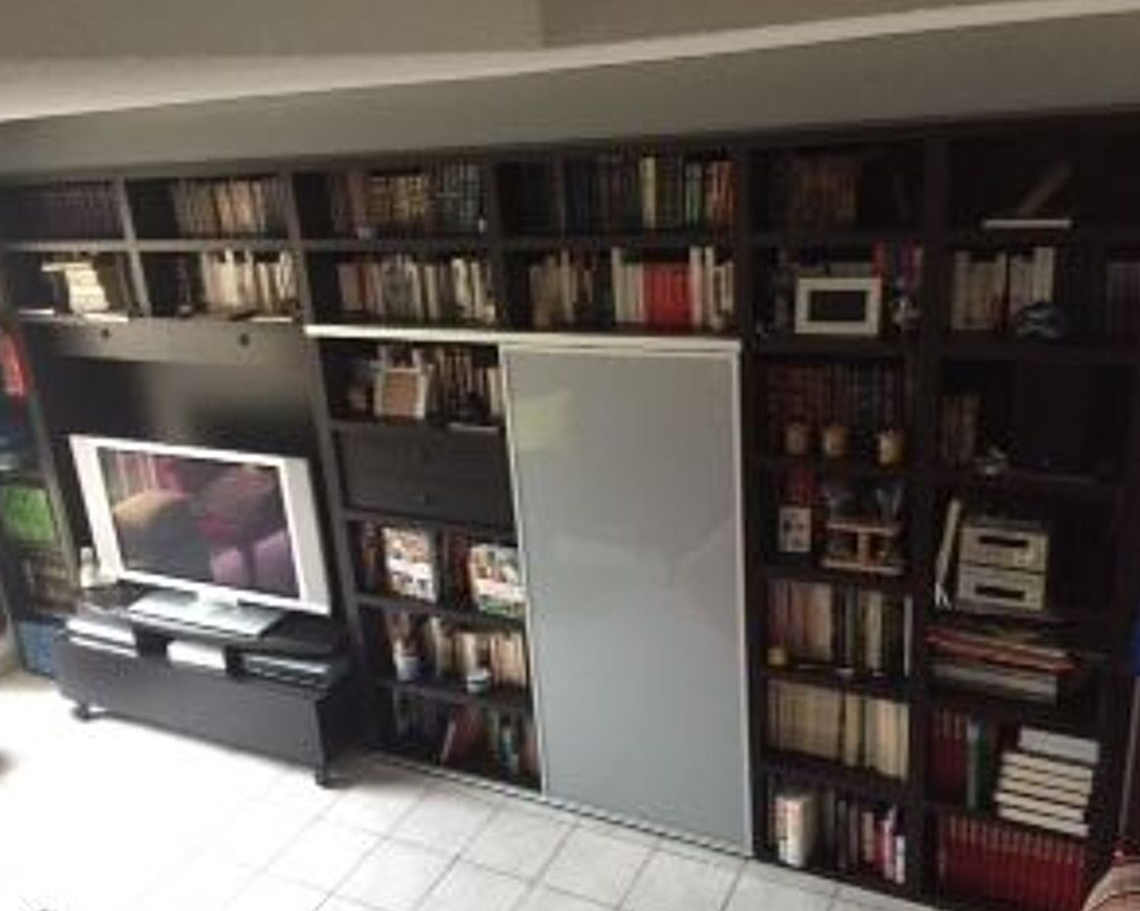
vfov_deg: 47.1
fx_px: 1046
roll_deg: +3.3
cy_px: 458
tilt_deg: -19.2
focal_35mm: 31
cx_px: 549
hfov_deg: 57.2
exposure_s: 1/25
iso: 250
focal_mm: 4.15
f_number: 2.2
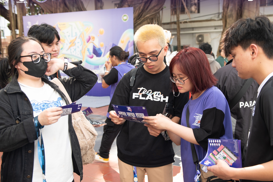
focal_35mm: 41
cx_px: 150
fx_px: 311
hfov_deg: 47.4
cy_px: 92
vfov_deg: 32.6
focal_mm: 34
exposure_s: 1/200
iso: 250
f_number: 4
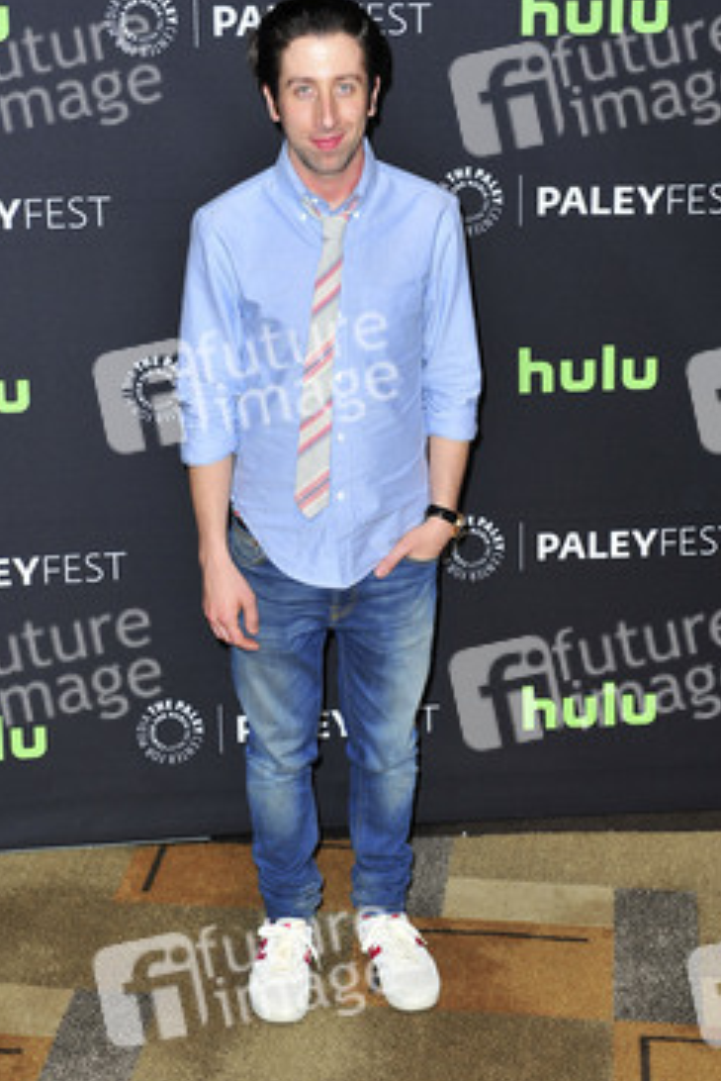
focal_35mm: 55
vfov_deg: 36.2
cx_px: 334
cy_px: 532
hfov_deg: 24.6
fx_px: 1651
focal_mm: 50
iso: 500
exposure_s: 1/320
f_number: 4.5
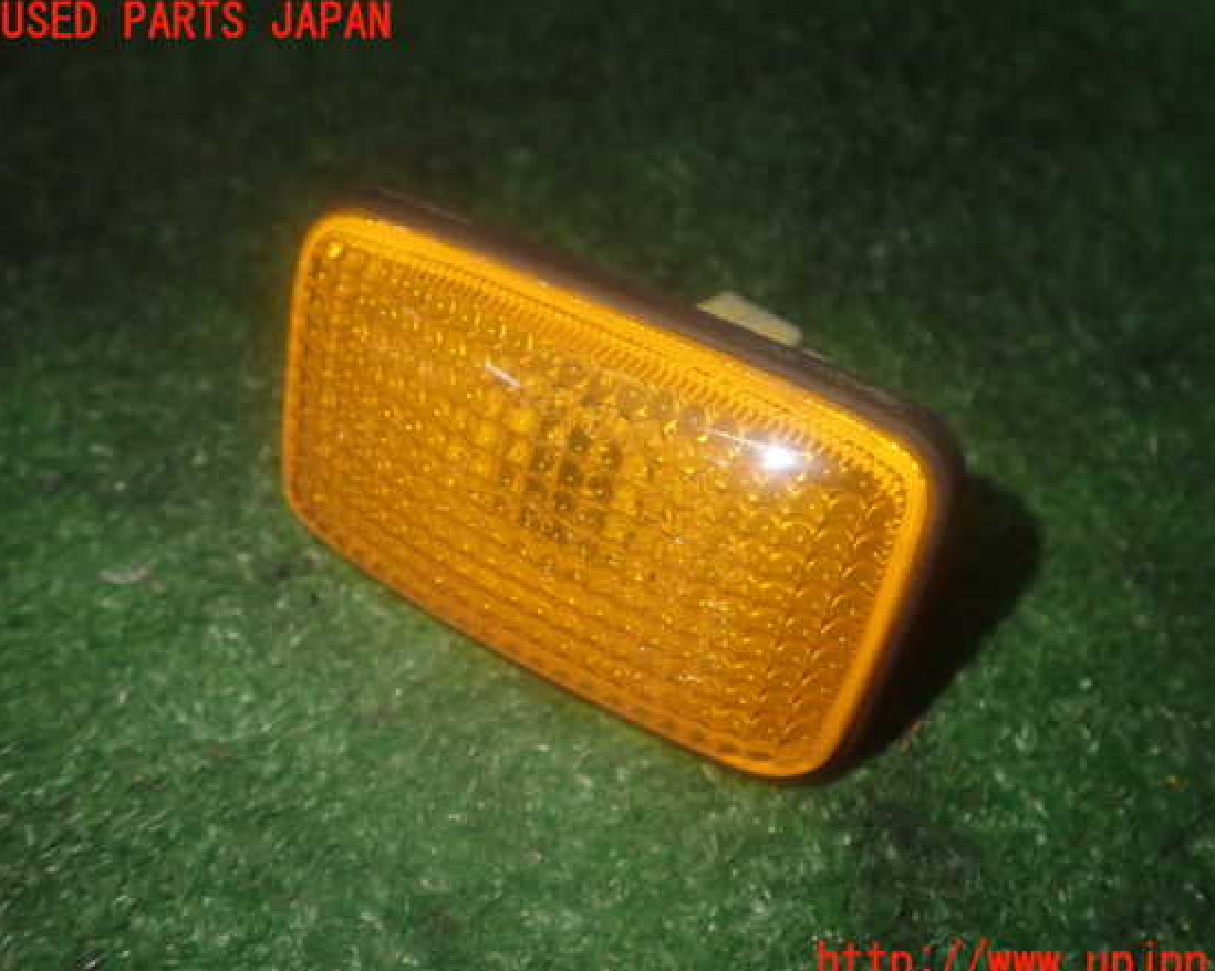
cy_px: 493
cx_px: 653
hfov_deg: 55.6
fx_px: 1150
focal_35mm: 32
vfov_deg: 45.8
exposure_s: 1/125
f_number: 2.3
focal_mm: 5.5
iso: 640
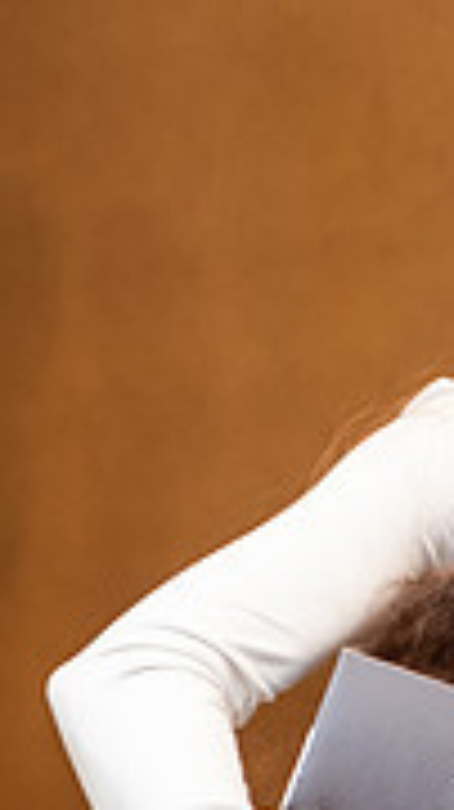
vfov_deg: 10.3
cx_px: 971
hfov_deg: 5.6
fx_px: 4481
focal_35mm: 209
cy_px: 686
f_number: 4
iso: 2500
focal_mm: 62
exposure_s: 1/160
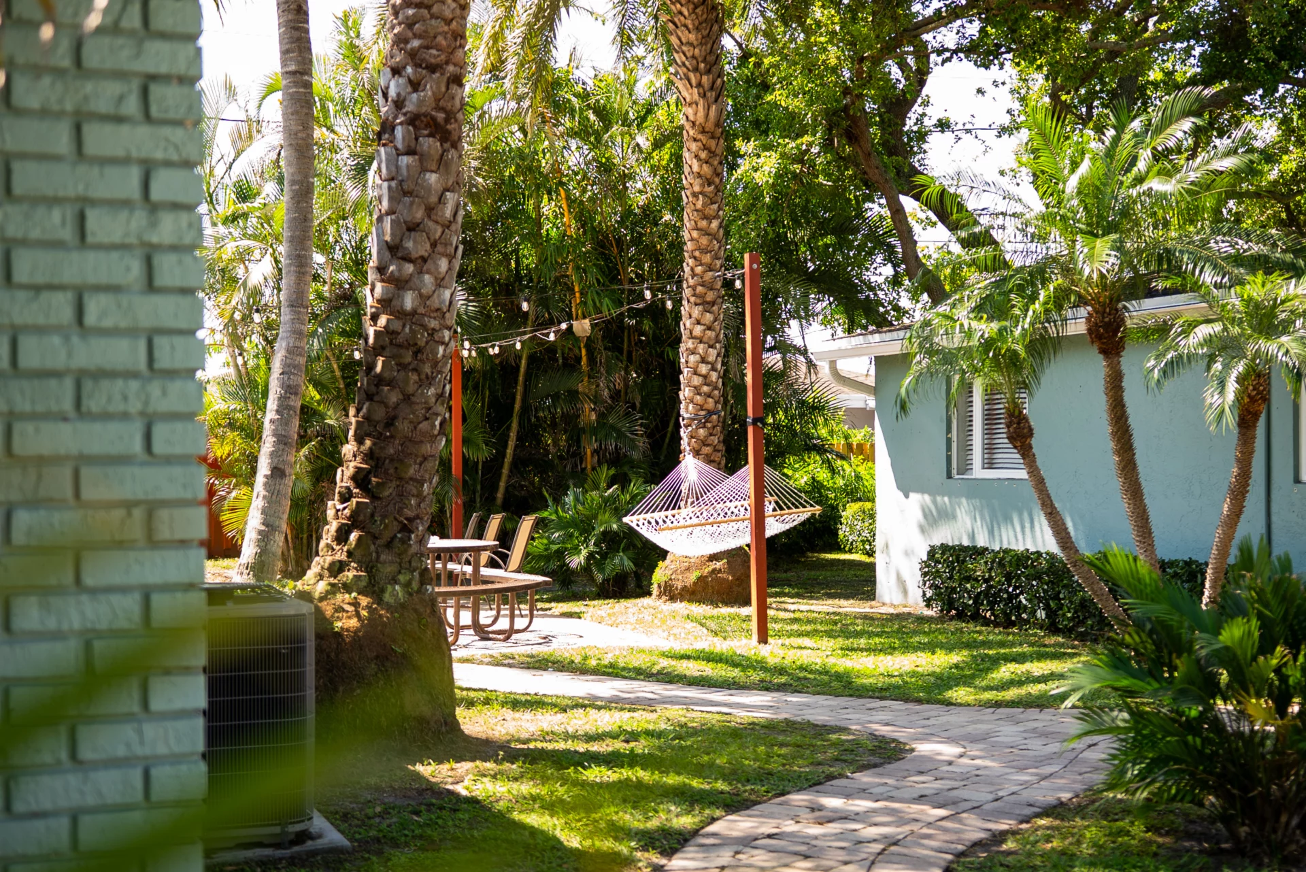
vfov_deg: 26.0
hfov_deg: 38.2
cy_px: 436
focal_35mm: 52
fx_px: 1887
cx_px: 653
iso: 40
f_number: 2.5
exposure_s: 1/160
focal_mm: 35
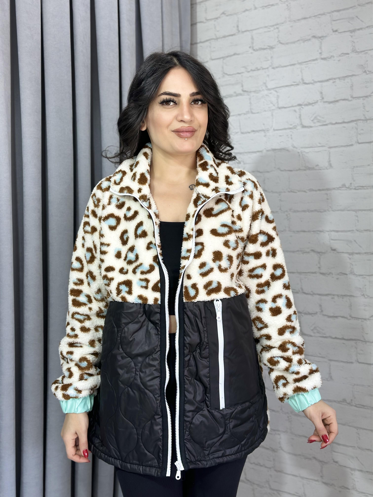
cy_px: 248
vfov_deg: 39.7
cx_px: 186
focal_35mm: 48
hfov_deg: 30.3
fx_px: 690
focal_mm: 6.86
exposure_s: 1/124
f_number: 1.78
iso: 80
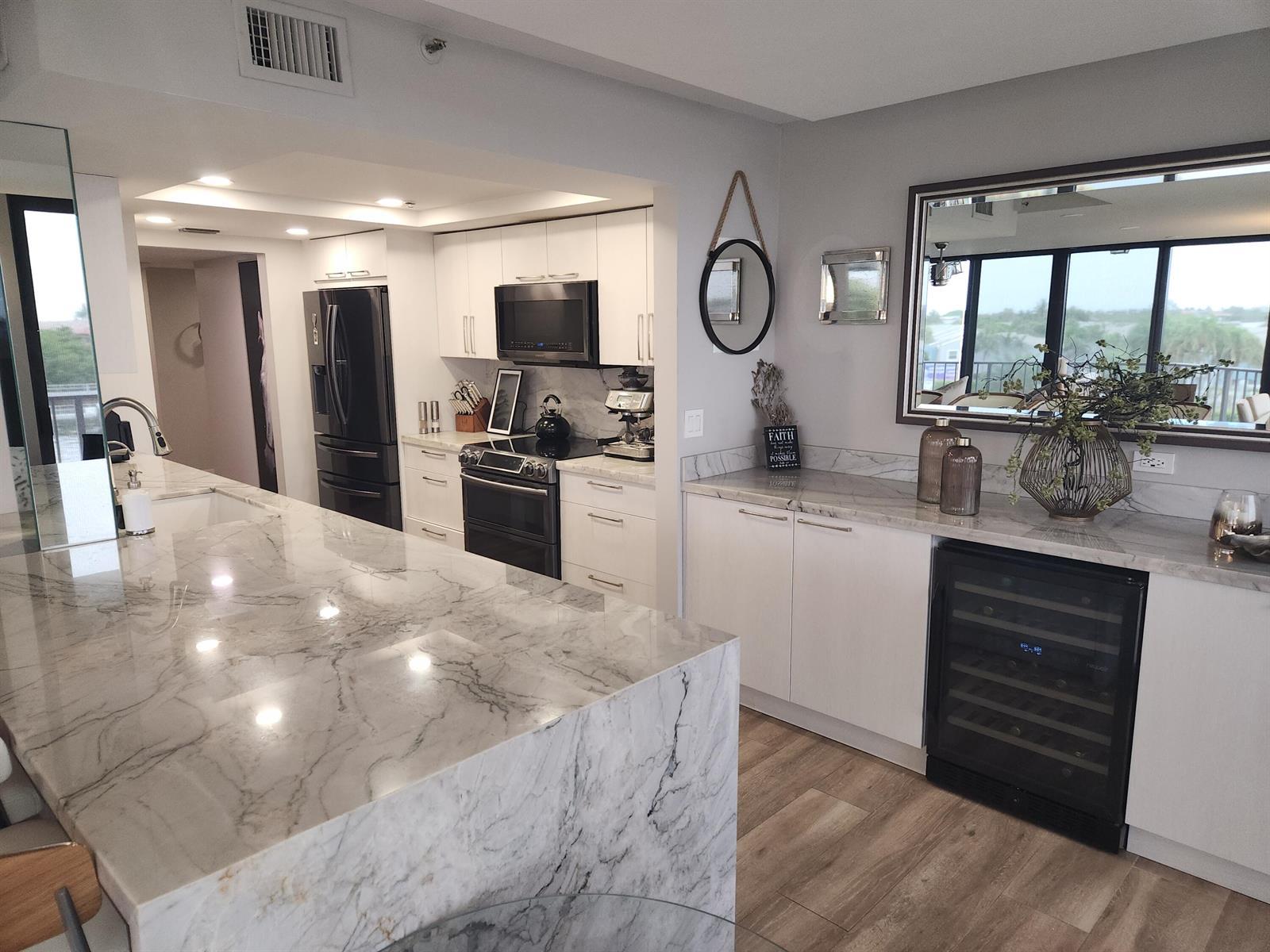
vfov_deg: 58.9
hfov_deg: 73.9
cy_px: 476
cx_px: 635
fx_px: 844
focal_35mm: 23
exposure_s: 1/40
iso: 100
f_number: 1.8
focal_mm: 5.4
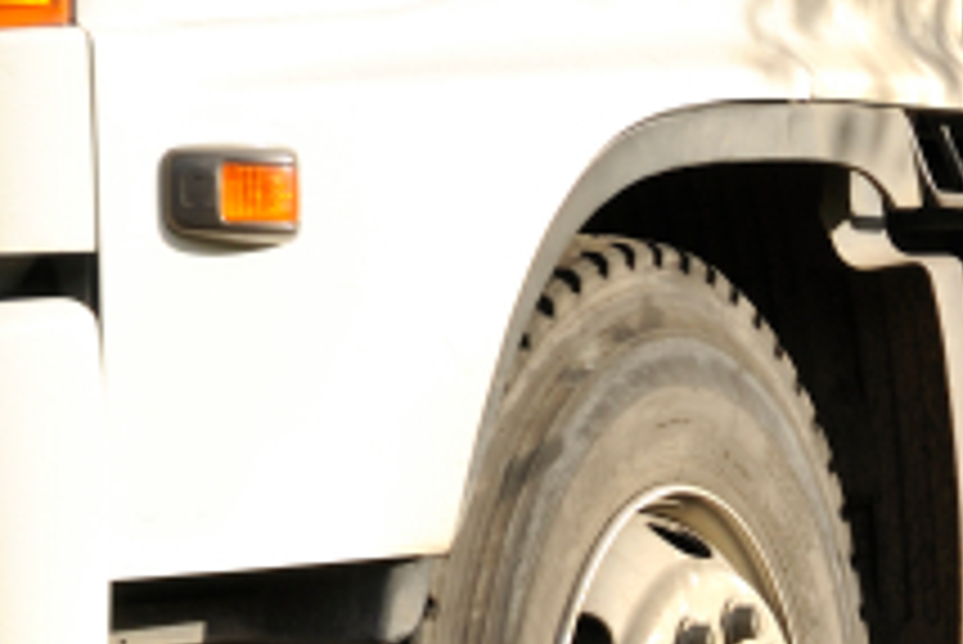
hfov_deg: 14.2
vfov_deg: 9.2
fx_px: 3828
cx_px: 835
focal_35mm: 143
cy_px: 1162
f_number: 7.1
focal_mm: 24
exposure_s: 1/125
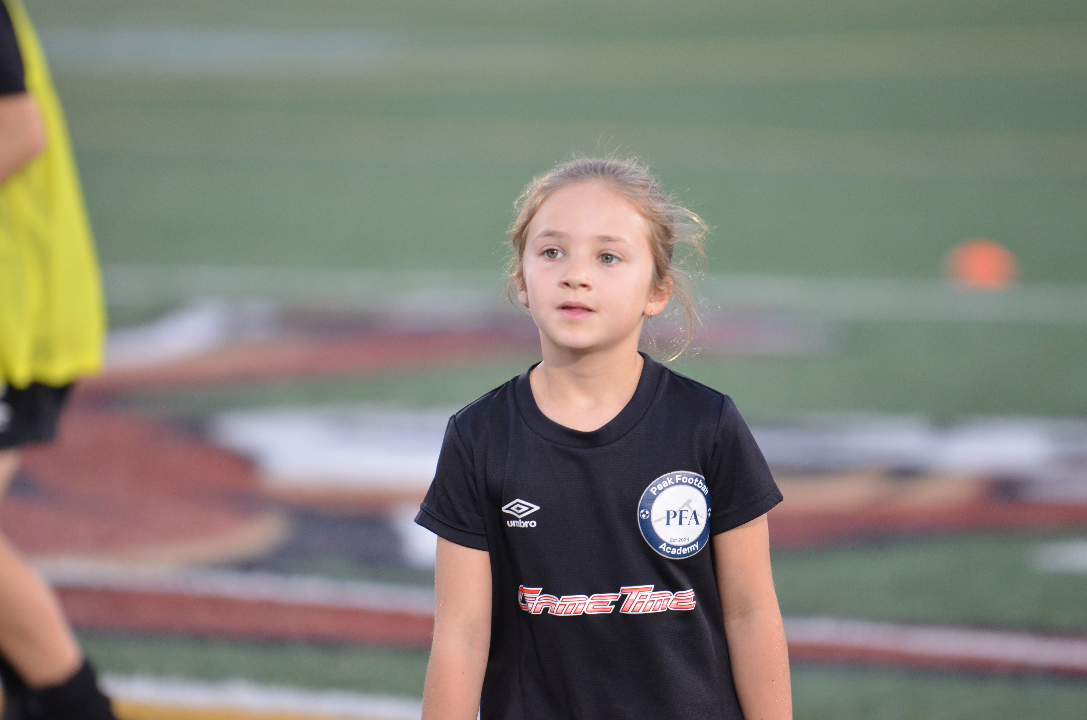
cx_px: 544
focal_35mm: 300
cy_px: 360
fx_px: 9040
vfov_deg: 4.6
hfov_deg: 6.9
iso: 1250
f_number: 2.8
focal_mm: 200
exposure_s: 1/500
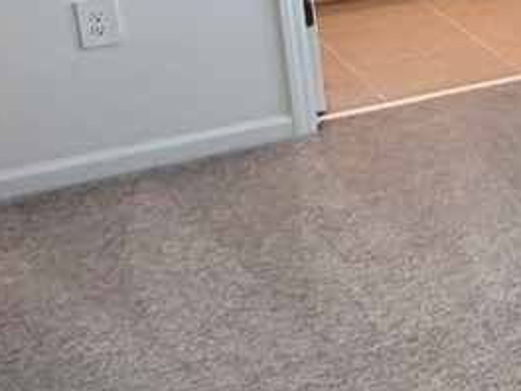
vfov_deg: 16.7
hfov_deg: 16.7
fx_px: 1279
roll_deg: -1.4
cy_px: -63
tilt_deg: -13.0
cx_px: 1066
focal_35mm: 85
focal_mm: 2.22
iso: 200
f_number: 2.2
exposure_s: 1/120
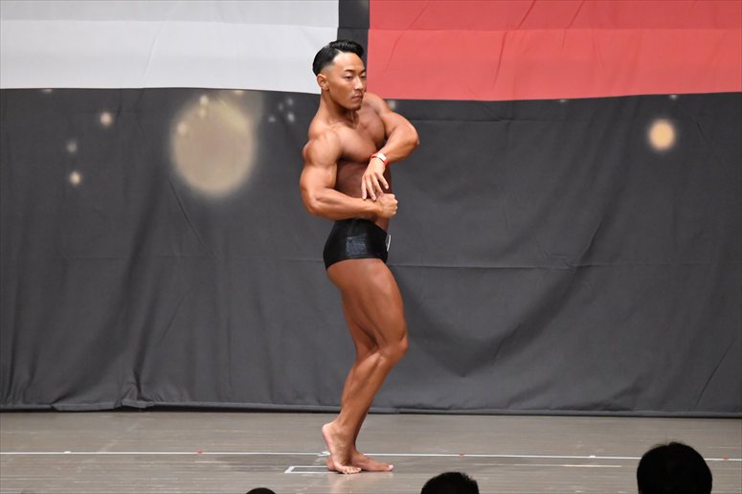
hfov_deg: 8.6
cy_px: 247
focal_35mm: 240
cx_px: 371
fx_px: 4944
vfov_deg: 5.7
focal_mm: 160
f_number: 5.6
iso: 8000
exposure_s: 1/400
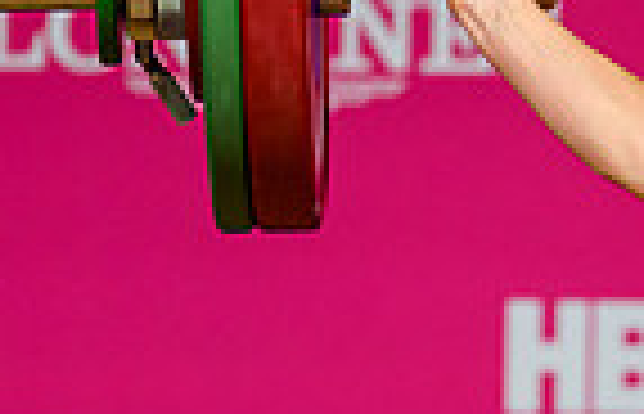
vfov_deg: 0.7
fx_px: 34404
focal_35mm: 1944
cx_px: 1114
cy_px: 179
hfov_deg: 1.1
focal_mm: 400
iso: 2500
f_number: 3.5
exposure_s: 1/1250
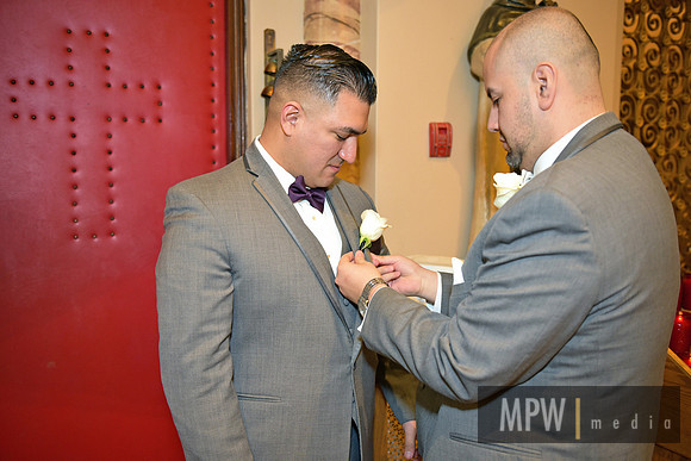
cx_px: 346
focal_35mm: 32
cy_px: 230
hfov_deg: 58.7
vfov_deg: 41.1
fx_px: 614
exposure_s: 1/125
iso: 2000
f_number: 2.8
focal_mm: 32
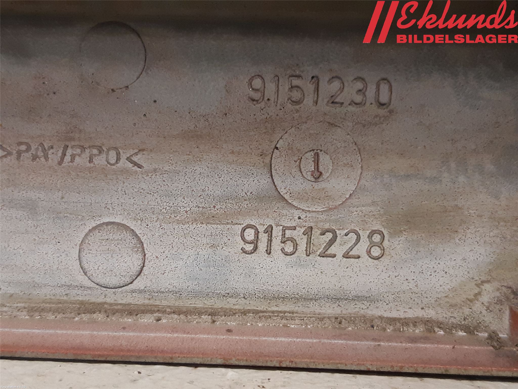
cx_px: 259
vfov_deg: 53.1
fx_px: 389
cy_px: 194
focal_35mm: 26
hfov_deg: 67.3
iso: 320
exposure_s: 1/50
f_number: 1.7
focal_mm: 3.93
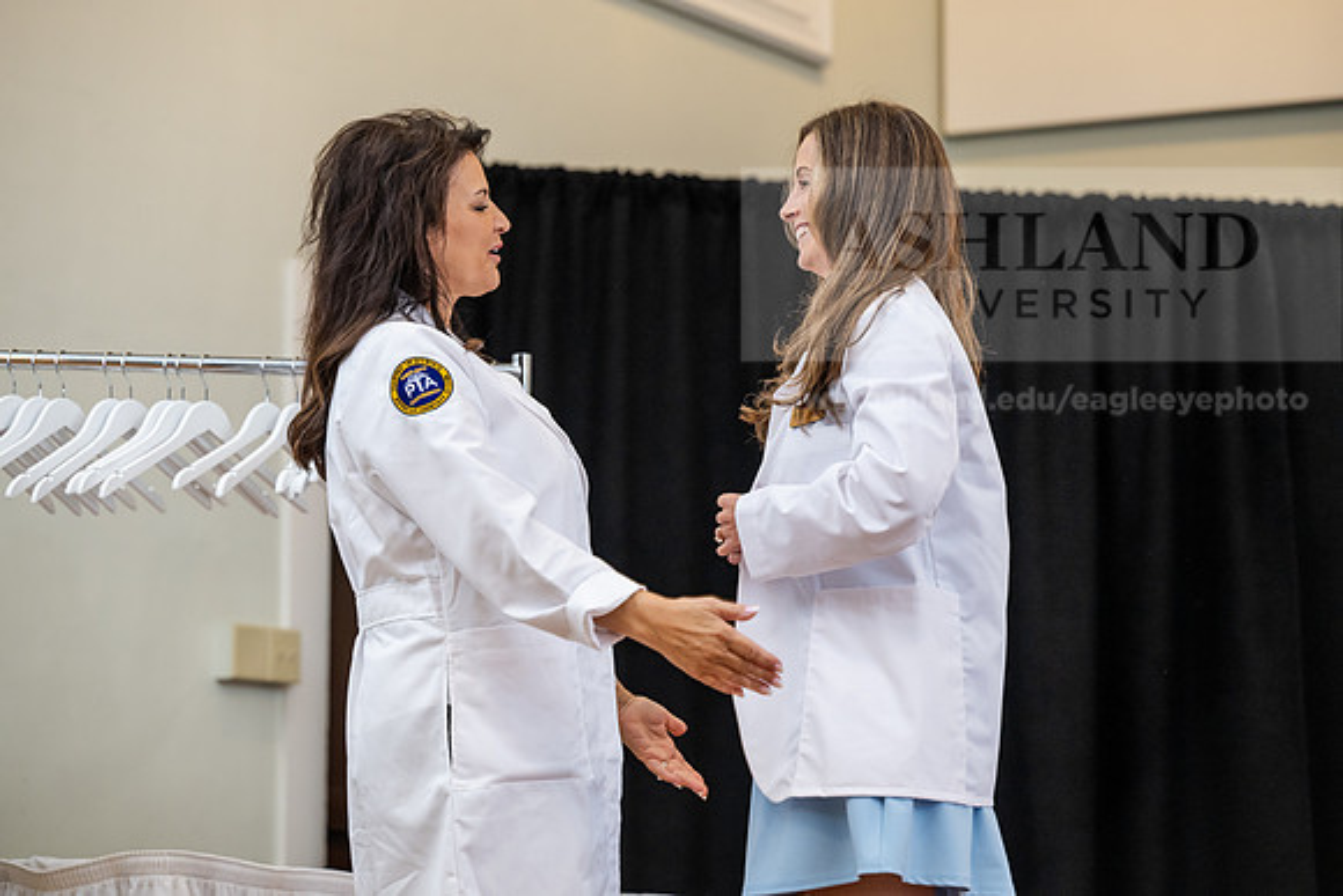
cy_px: 448
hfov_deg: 18.6
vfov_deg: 12.5
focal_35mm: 110
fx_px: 4104
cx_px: 672
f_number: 3.5
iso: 1600
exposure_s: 1/200
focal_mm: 110
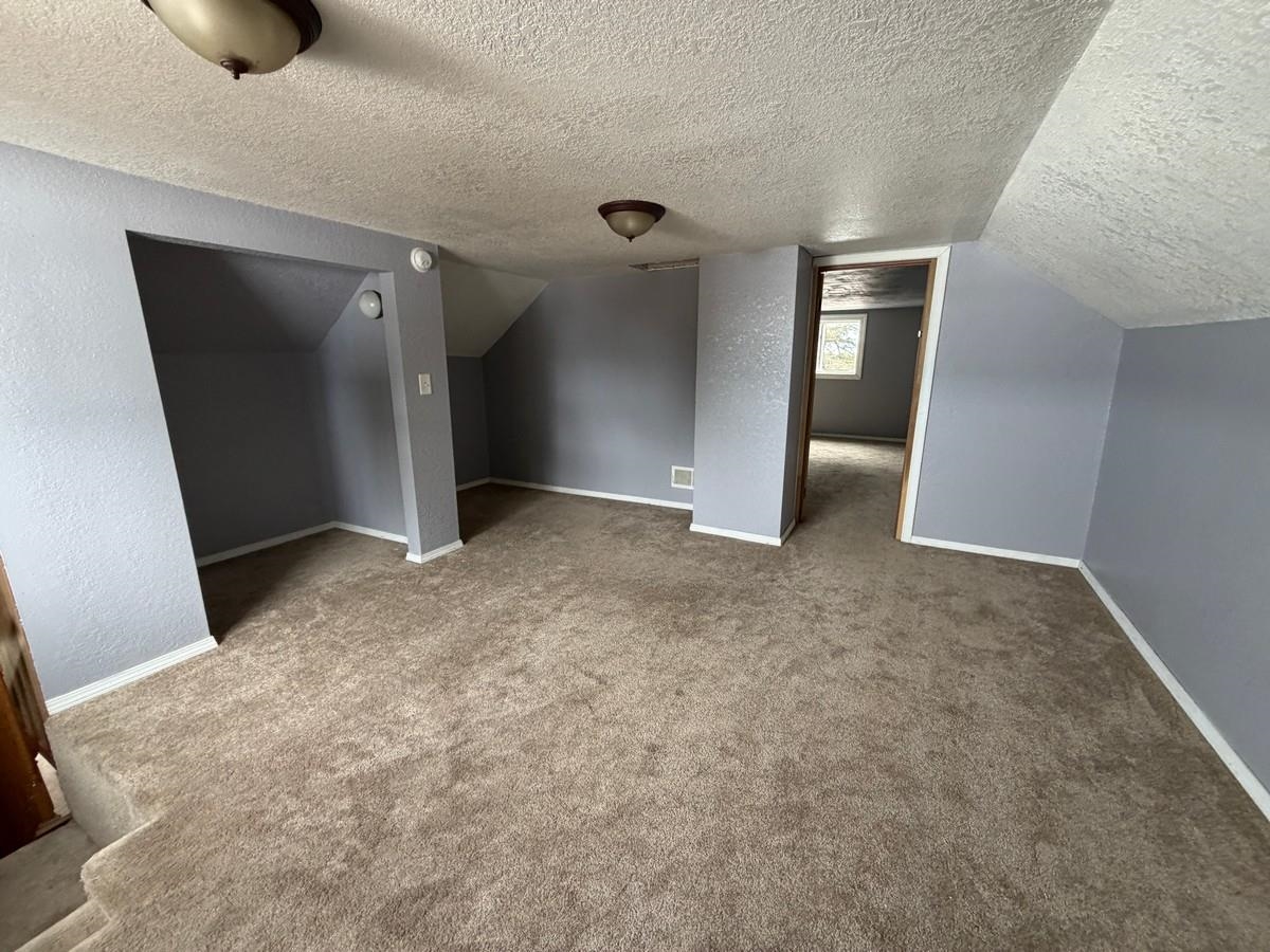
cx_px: 635
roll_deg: +0.2
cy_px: 476
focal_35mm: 14
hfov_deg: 102.1
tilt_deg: -12.6
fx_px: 514
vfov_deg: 85.7
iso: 320
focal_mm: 2.22
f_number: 2.2
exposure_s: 1/121
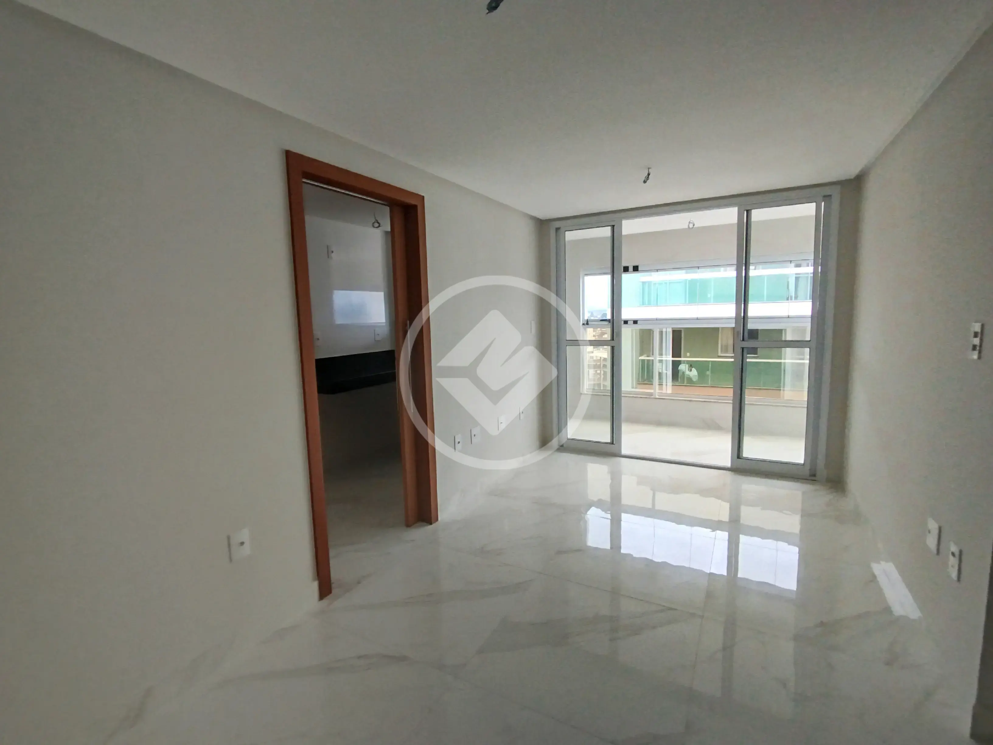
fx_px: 430
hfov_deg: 98.2
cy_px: 372
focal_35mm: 15
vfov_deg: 81.7
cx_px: 496
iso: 80
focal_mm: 1.65
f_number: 2.2
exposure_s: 1/120
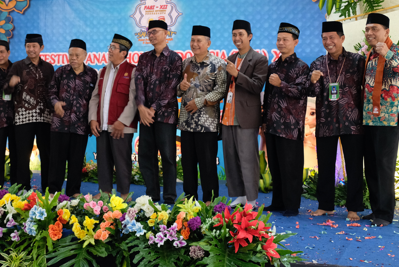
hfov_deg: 33.8
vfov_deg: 23.0
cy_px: 98
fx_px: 654
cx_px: 157
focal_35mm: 59
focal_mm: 29.3
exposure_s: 1/30
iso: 1600
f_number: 5
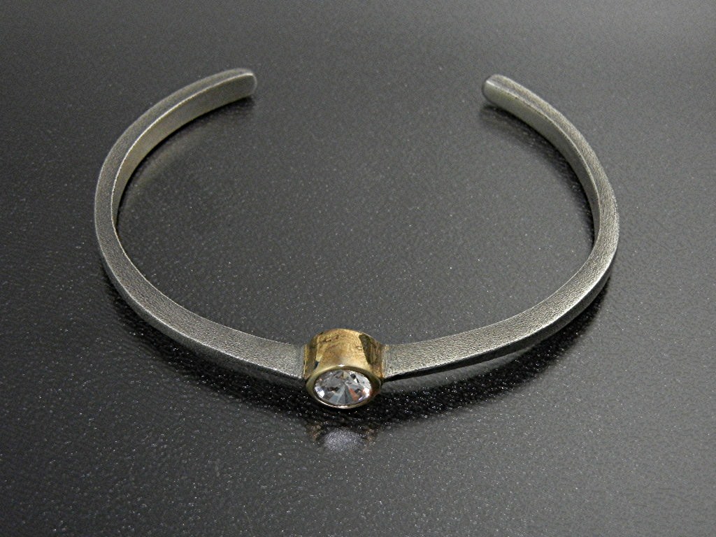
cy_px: 268
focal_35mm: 68
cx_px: 358
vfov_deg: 21.6
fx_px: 1407
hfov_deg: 28.6
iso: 800
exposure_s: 1/30
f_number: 8.2
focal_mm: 12.2
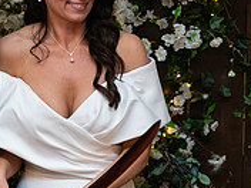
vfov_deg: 10.4
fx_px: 1037
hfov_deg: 13.8
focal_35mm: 143
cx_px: 184
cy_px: 98
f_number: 3.5
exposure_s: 1/160
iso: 800
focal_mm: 45
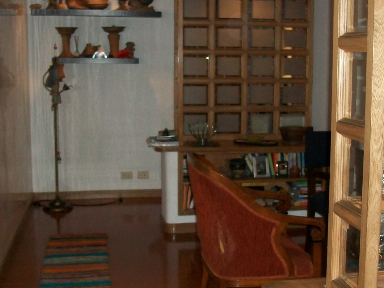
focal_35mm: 56
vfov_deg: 26.1
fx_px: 621
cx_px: 225
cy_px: 147
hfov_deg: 34.3
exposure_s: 1/60
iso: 160
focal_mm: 5.7
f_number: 2.8
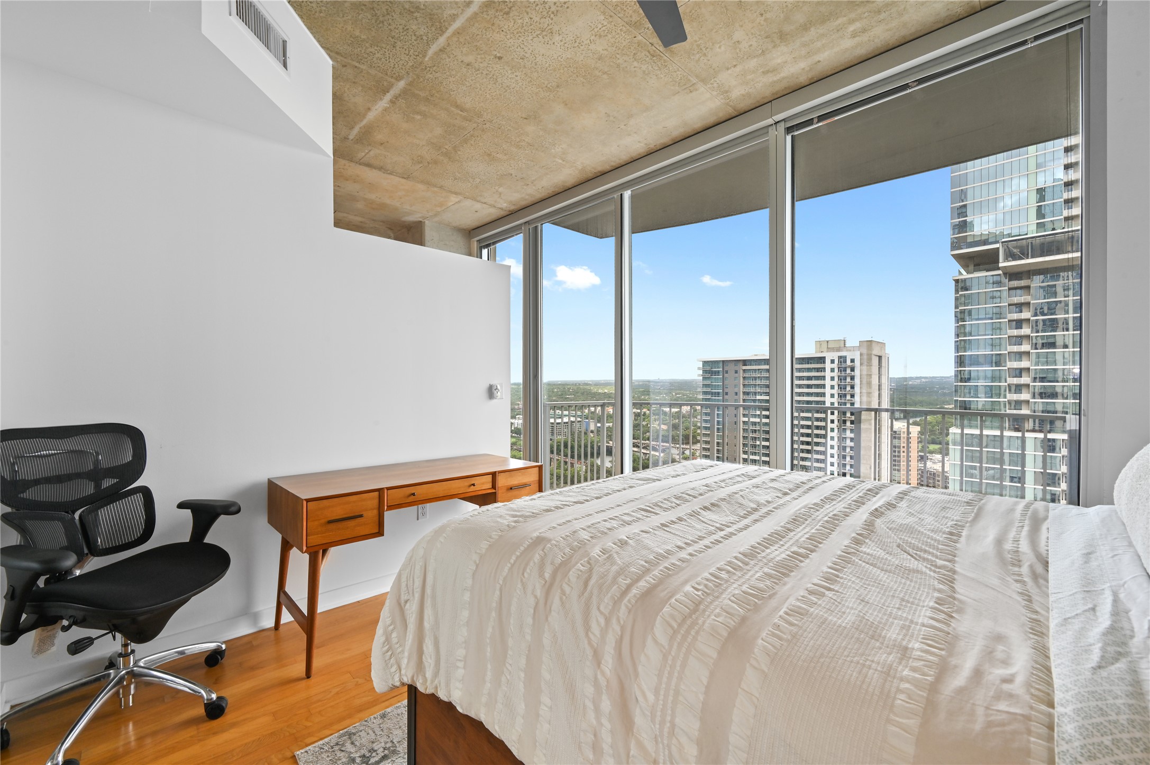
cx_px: 575
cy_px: 382
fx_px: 479
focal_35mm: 15
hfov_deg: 100.4
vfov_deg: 77.2
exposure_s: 1/6
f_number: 14
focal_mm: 15
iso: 200
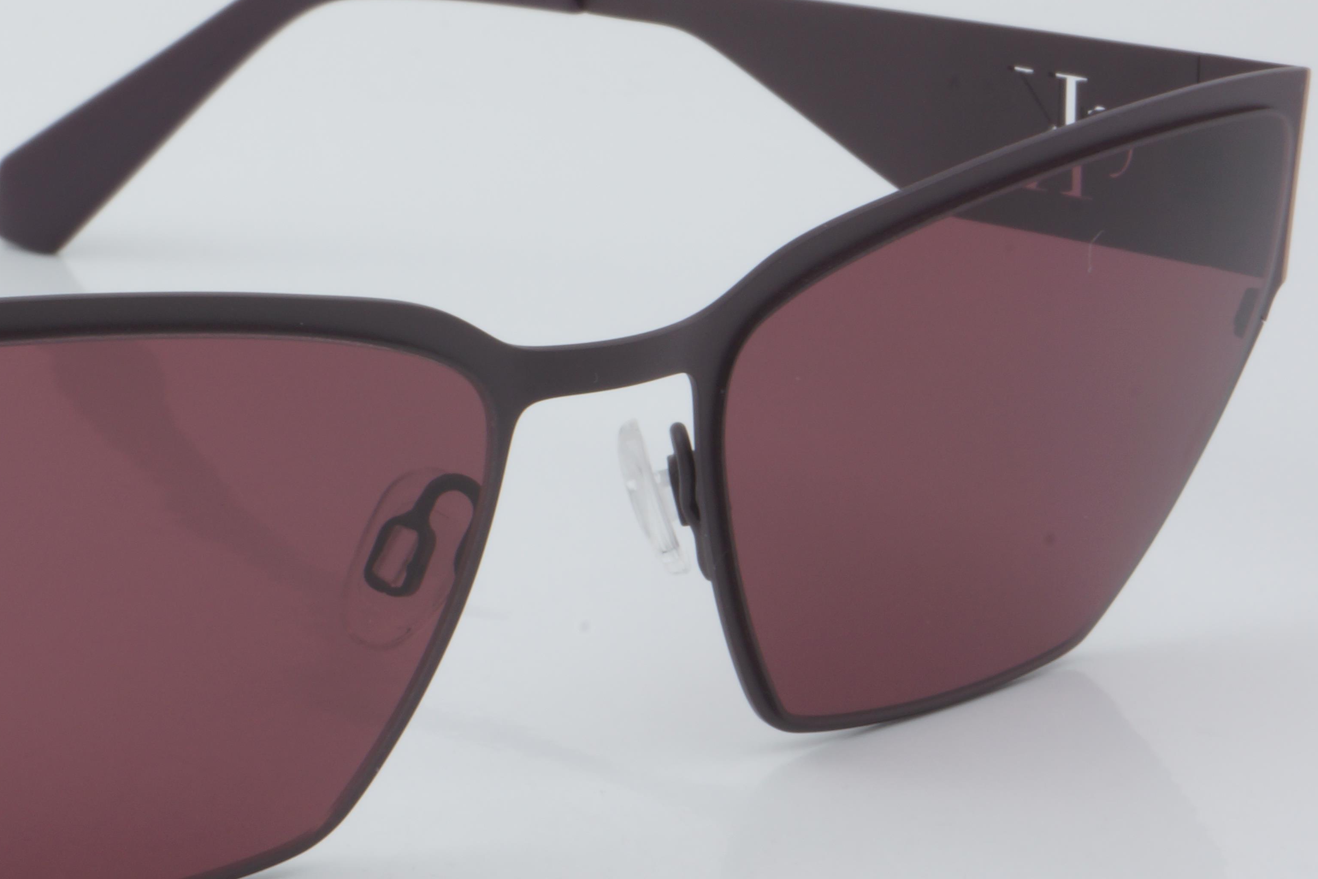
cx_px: 59
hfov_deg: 13.9
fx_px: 5345
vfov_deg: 9.4
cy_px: 496
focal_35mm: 146
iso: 100
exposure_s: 1/3
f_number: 32
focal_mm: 50
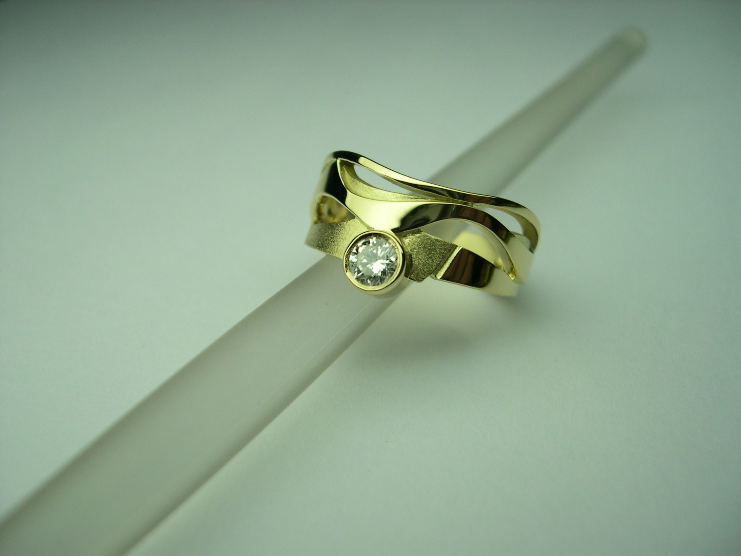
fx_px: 813
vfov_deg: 37.7
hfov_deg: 49.0
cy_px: 278
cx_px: 370
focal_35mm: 38
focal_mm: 8
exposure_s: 1/558
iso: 100
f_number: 2.8
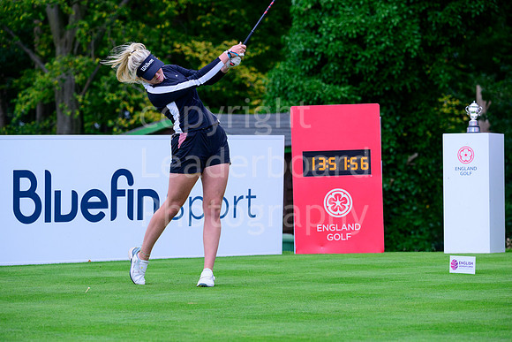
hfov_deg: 11.7
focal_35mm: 175
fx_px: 2489
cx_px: 256
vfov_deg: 7.9
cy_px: 171
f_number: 6.3
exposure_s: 1/1250
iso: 1600
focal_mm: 175
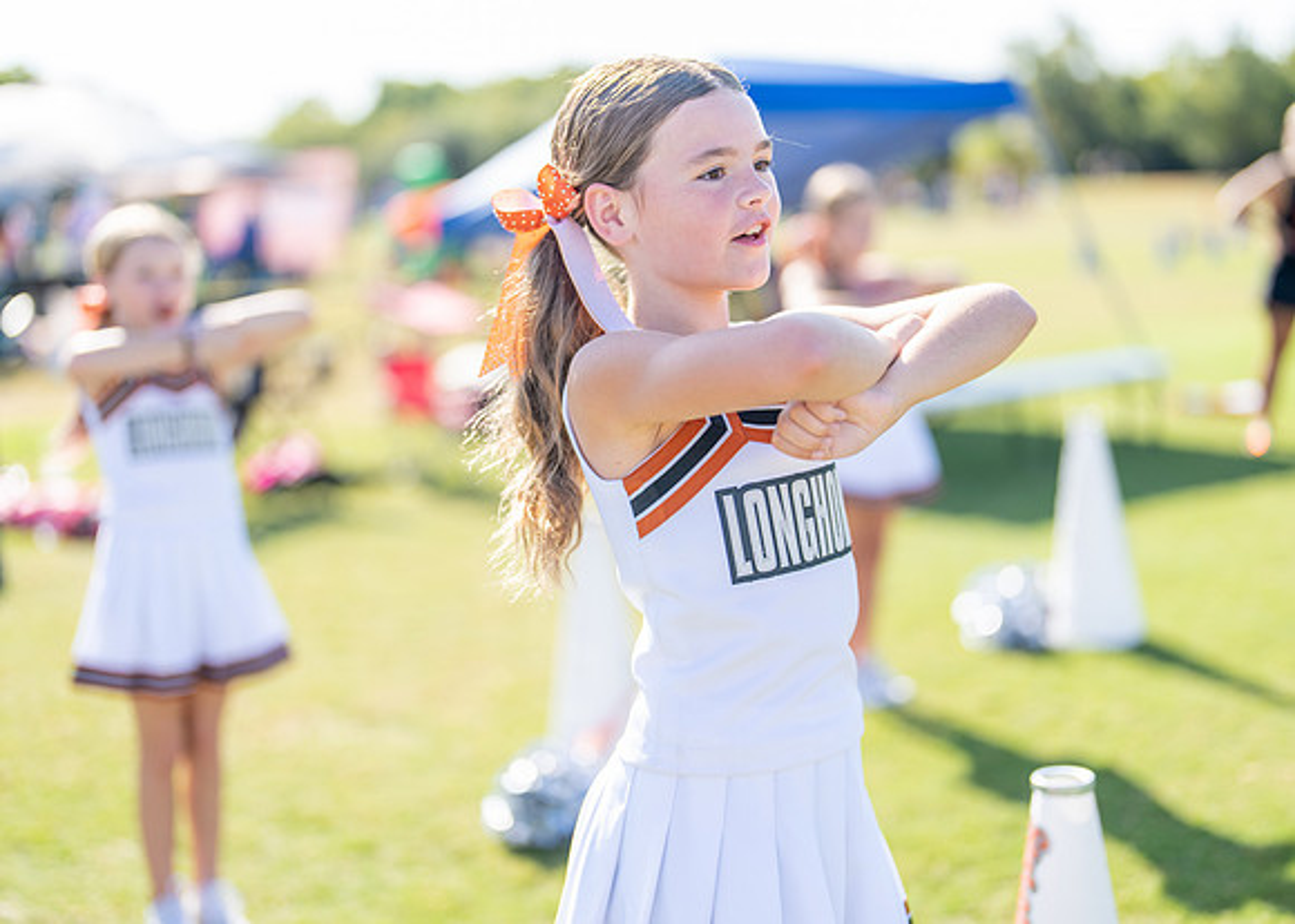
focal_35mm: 52
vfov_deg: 27.0
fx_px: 1926
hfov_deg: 37.2
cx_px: 648
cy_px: 462
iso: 100
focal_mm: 50
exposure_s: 1/2500
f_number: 1.2
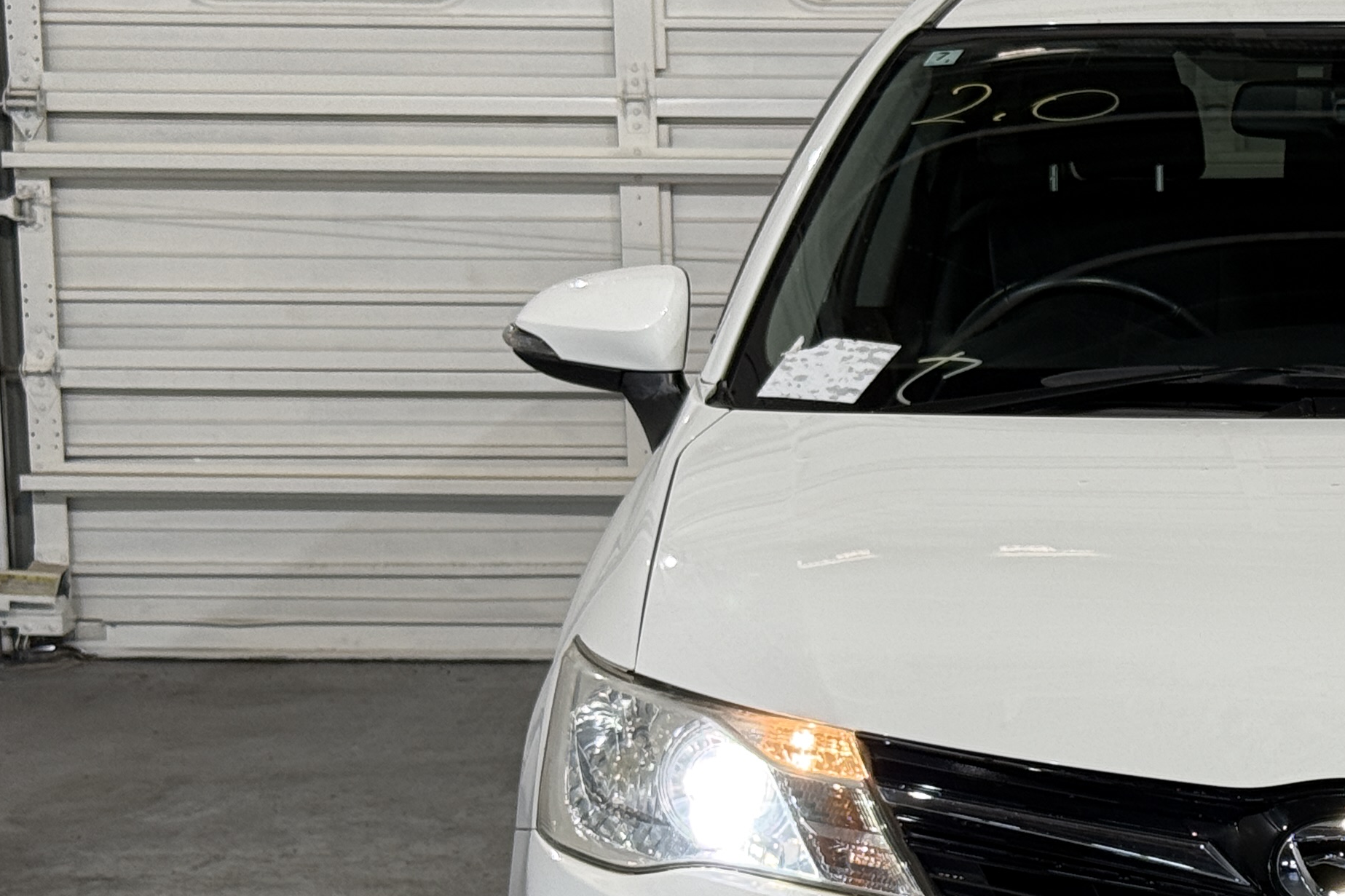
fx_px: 4072
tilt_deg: -9.8
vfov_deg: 12.5
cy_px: 698
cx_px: 1356
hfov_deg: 18.3
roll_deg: -0.7
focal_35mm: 109
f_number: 1.78
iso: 50
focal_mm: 6.76
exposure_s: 1/60
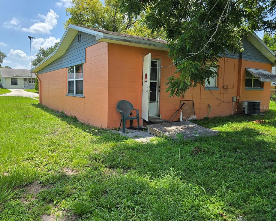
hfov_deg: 67.9
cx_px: 123
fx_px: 204
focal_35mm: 25
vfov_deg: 56.8
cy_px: 107
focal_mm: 6.3
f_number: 1.7
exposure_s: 1/538
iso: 12
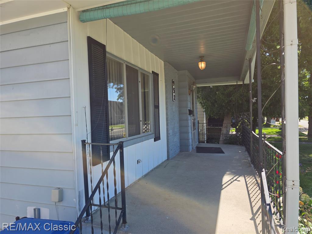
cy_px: 117
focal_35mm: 23
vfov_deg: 58.9
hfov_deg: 73.9
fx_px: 207
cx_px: 156
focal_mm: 6.3
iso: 80
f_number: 1.7
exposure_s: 1/2346
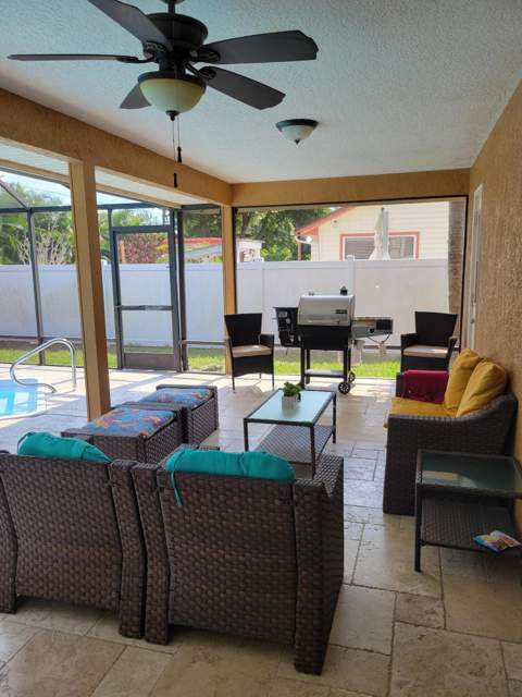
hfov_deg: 53.1
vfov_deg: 67.3
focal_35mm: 26
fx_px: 523
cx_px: 261
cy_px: 348
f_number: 1.8
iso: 40
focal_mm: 5.4
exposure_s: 1/278
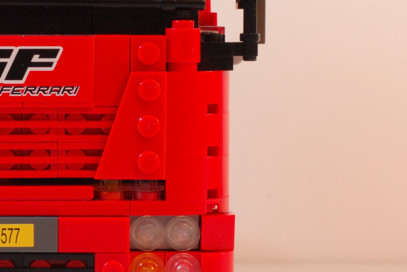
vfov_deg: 8.5
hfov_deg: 12.6
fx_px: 1822
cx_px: 0
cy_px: 115
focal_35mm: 161
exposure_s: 1/15
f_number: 14
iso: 800
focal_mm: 50
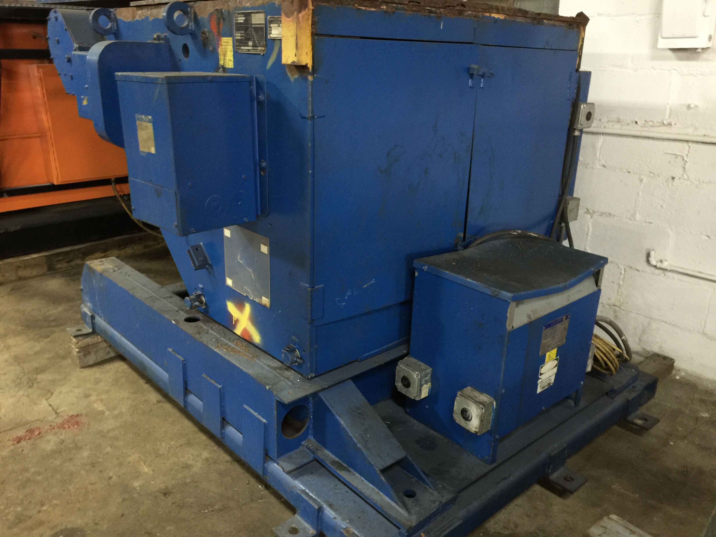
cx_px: 358
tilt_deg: -20.1
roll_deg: -0.5
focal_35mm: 29
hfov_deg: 61.7
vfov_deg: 48.2
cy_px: 268
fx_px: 600
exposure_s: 1/4
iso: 100
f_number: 2.2
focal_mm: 4.15
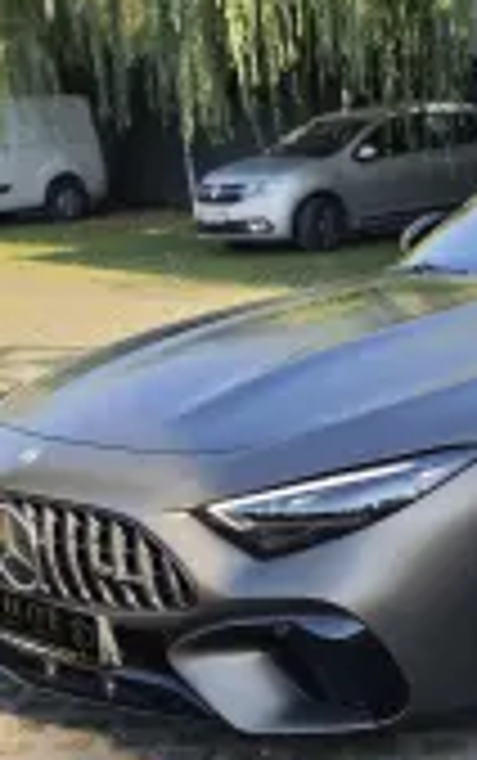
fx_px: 1639
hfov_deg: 15.9
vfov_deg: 26.1
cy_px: 463
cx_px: 576
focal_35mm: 79
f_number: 1.4
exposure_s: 1/679
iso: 50
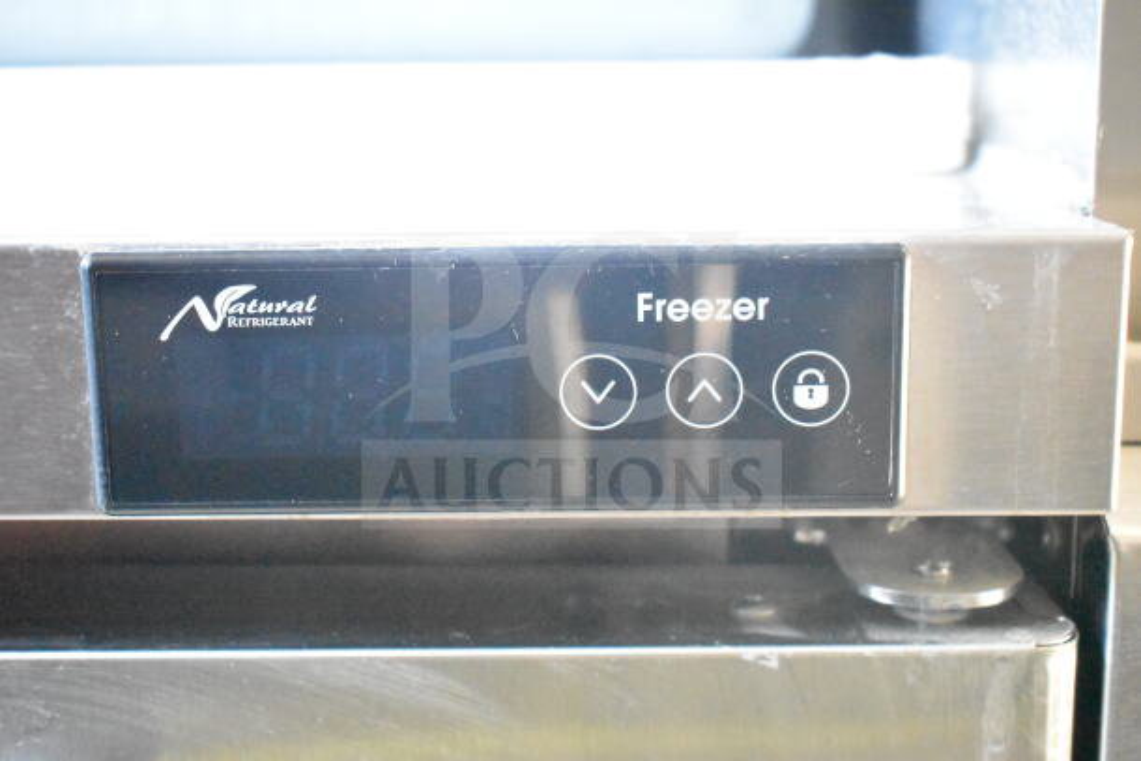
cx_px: 570
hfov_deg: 37.8
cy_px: 380
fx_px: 1664
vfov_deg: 25.8
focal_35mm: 52
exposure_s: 1/20
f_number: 4.5
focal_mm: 35
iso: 25600
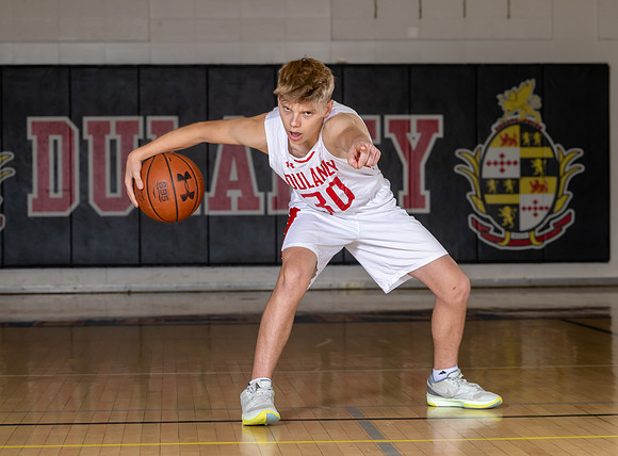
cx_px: 331
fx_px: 1930
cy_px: 183
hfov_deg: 18.2
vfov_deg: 13.5
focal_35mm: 109
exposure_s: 1/125
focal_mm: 83
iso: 400
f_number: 5.6
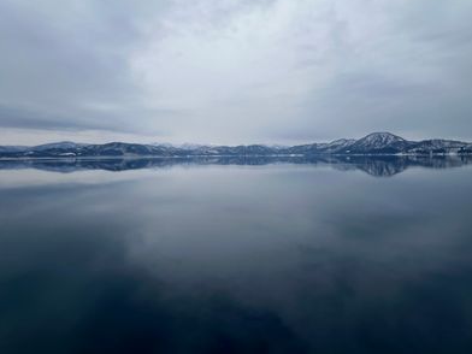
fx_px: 232
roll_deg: +0.6
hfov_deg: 90.9
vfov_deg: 74.1
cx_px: 249
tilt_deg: +2.8
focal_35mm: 17
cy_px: 146
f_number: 1.8
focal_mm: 1.57
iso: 32
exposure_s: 1/3774
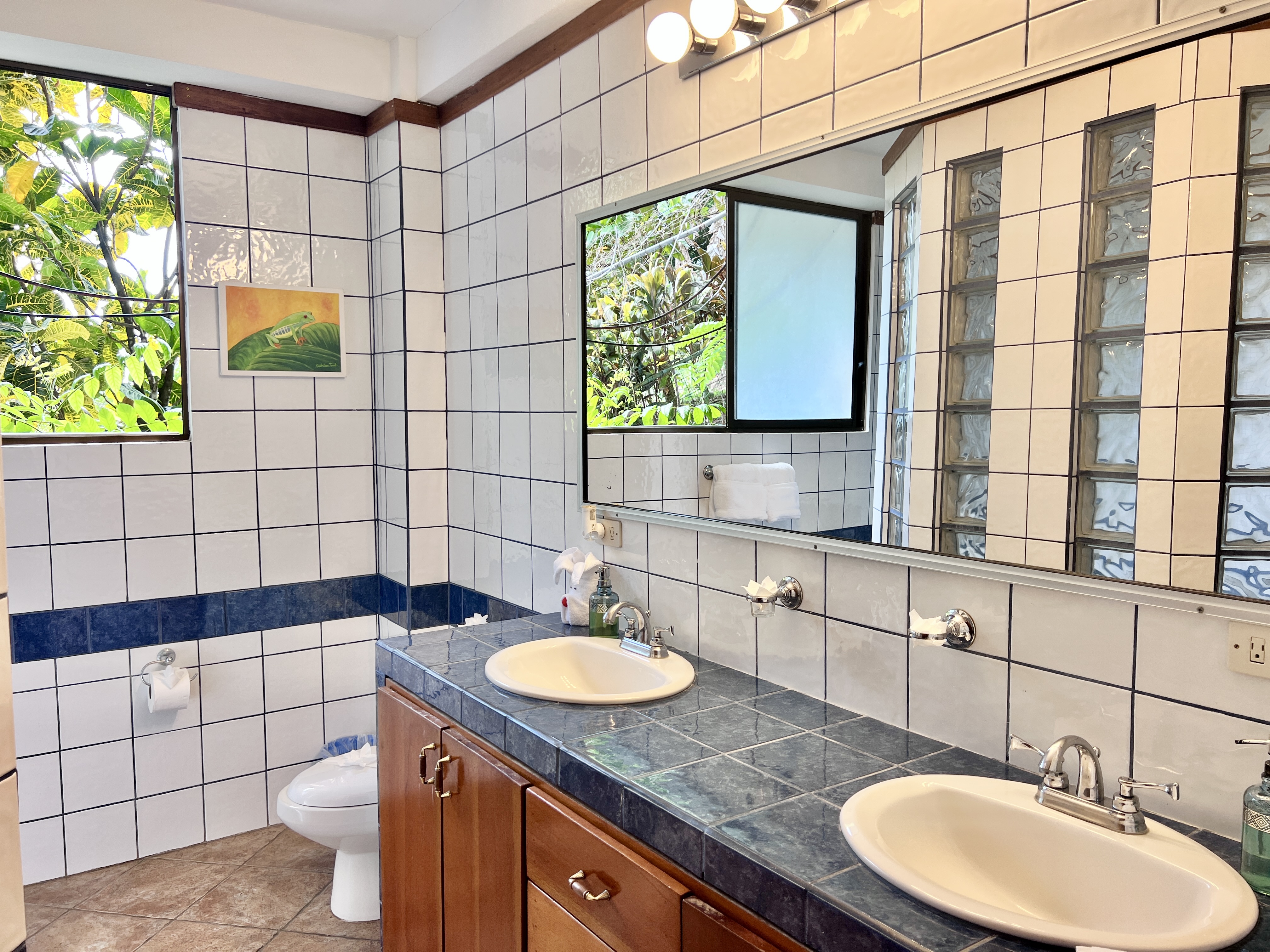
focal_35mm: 26
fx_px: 954
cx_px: 635
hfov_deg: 67.3
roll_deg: +0.1
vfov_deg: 53.1
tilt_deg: -4.1
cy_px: 476
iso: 40
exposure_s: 1/171
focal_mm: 5.7
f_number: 1.5
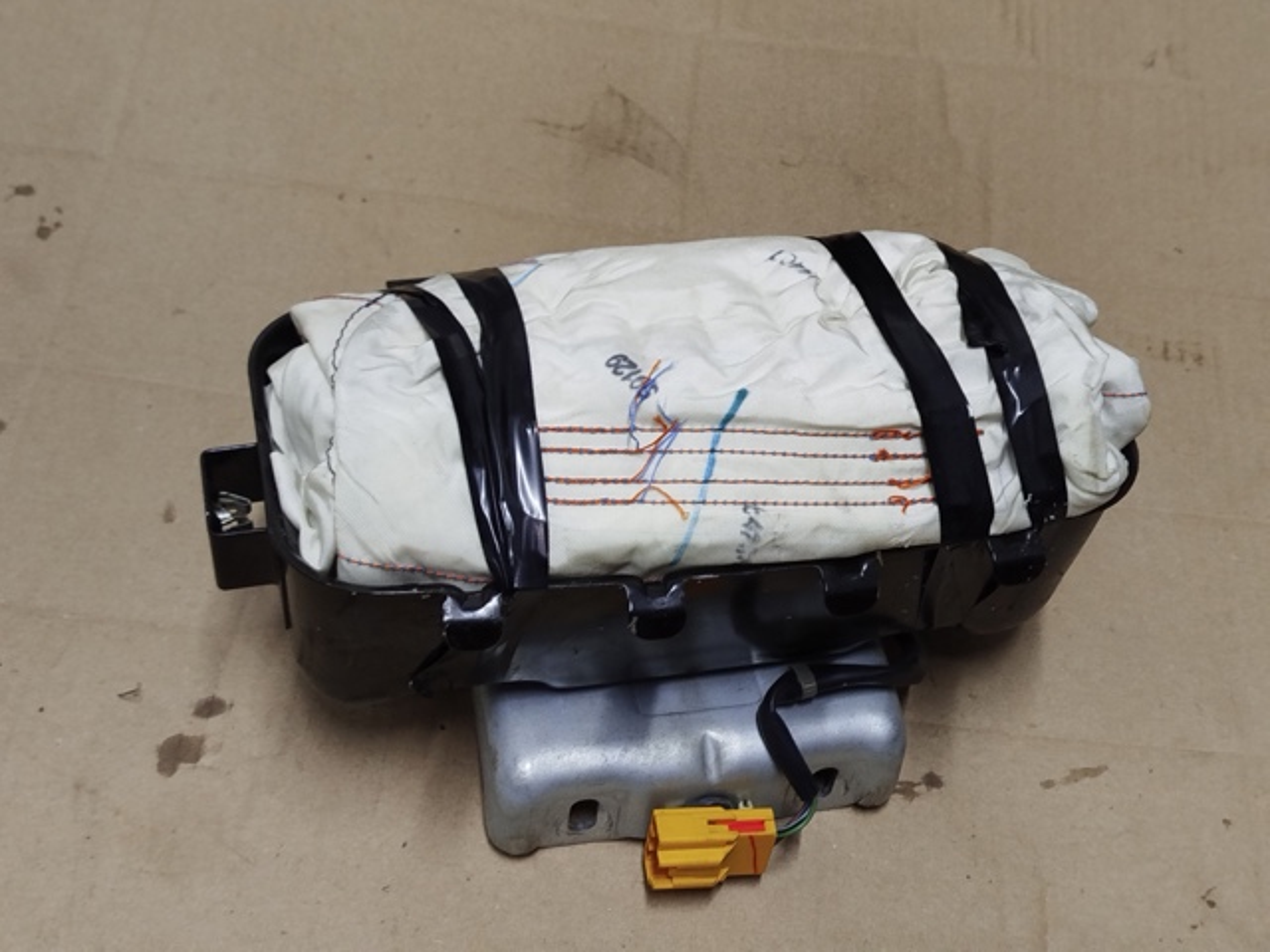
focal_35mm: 48
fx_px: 1761
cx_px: 635
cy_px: 476
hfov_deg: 39.7
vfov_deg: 30.3
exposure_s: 1/33
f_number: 1.7
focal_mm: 5.31
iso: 200
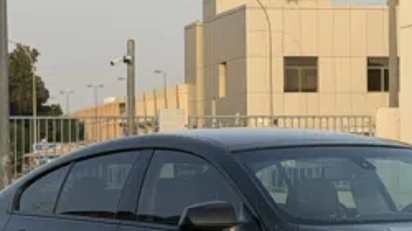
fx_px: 1462
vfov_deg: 9.0
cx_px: 348
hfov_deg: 15.9
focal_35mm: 134
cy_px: 116
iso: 64
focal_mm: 6.76
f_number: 1.78
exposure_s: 1/1041
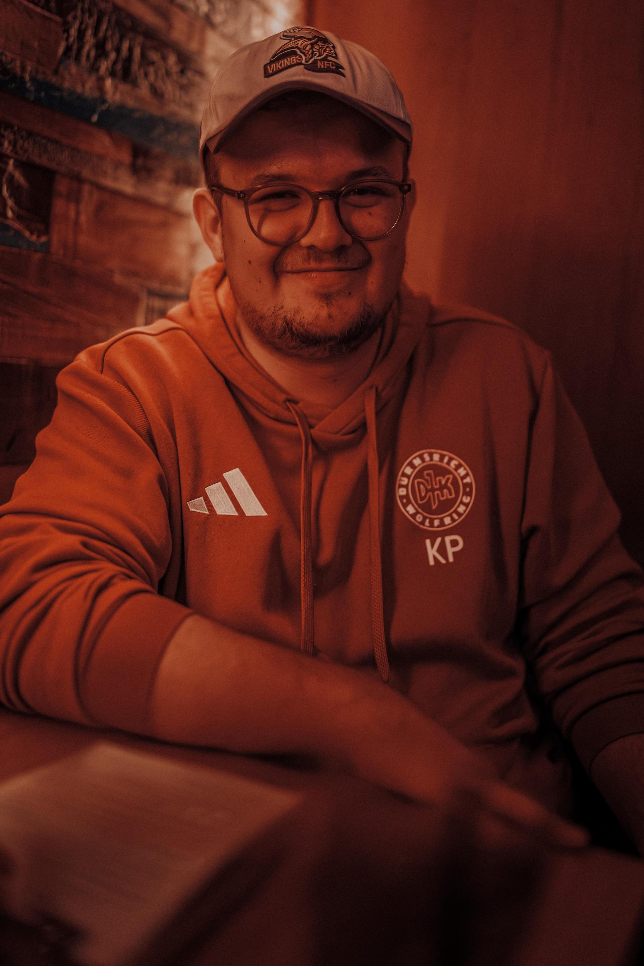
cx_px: 322
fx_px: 939
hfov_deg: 37.9
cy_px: 483
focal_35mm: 35
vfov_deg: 54.4
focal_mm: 35
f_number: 1.2
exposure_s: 1/60
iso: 3200
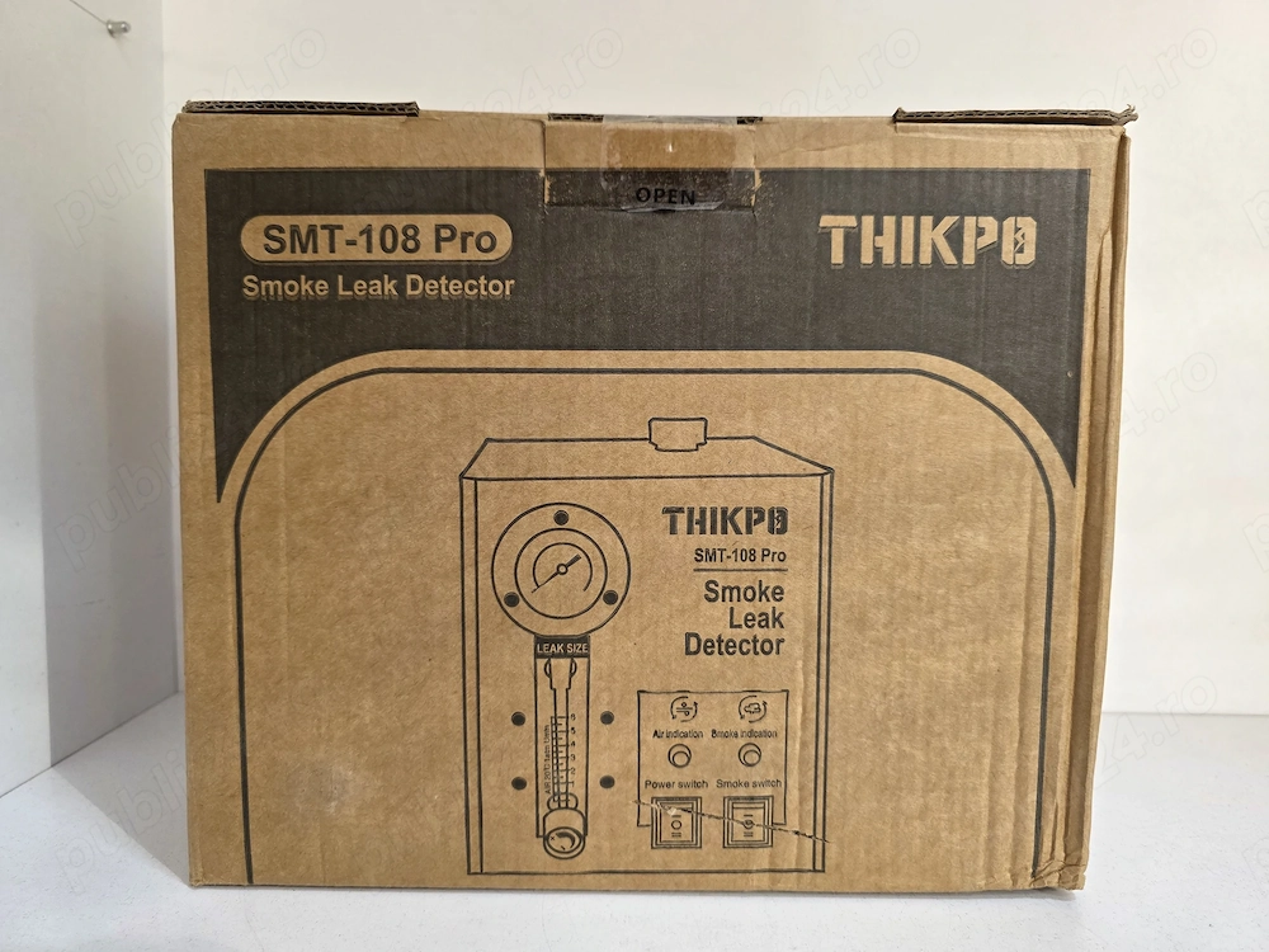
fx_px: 843
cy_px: 476
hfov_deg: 73.9
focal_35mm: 23
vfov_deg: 58.9
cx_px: 634
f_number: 1.7
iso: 160
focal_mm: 6.3
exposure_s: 1/180
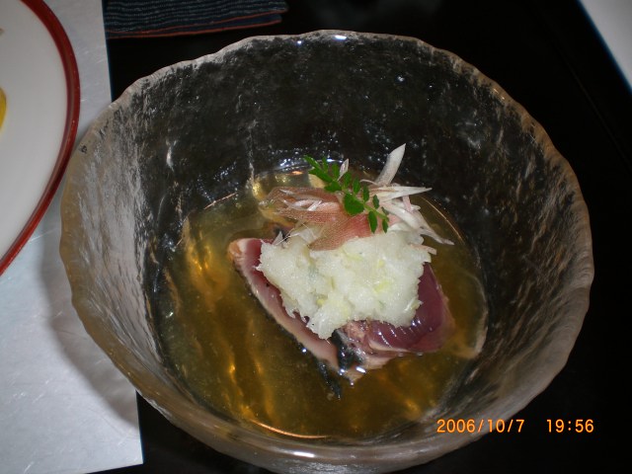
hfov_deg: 49.0
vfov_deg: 37.7
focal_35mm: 38
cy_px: 237
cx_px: 316
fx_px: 694
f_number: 3.1
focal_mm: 6.3
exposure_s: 1/60
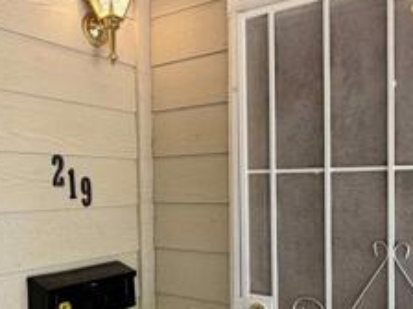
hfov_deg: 46.5
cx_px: 166
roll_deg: +0.4
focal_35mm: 40
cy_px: 193
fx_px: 477
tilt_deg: -0.3
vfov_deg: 35.8
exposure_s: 1/120
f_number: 2.2
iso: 50
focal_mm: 2.22
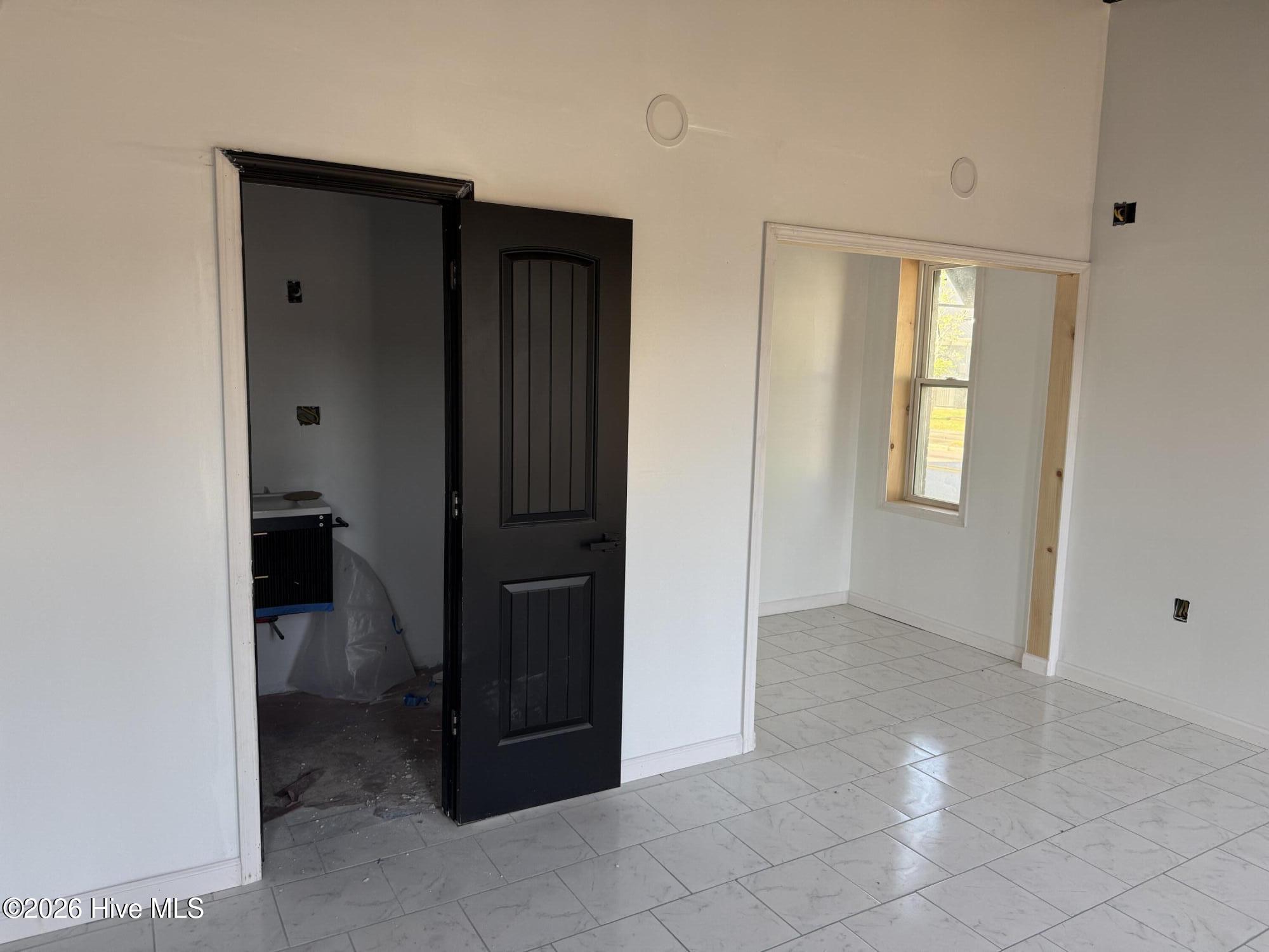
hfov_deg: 71.6
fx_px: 880
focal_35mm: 24
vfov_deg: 56.8
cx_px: 634
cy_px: 476
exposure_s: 1/123
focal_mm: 6.76
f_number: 1.78
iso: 125
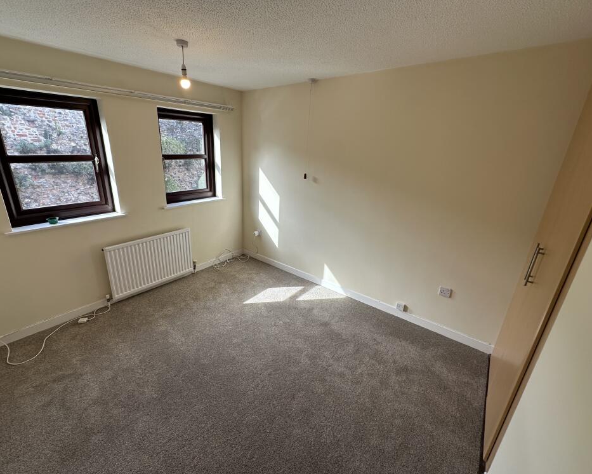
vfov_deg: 84.0
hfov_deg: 96.6
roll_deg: -1.5
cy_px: 232
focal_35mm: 15
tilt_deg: -18.8
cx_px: 273
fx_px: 263
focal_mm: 2.22
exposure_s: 1/150
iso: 40
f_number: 2.2
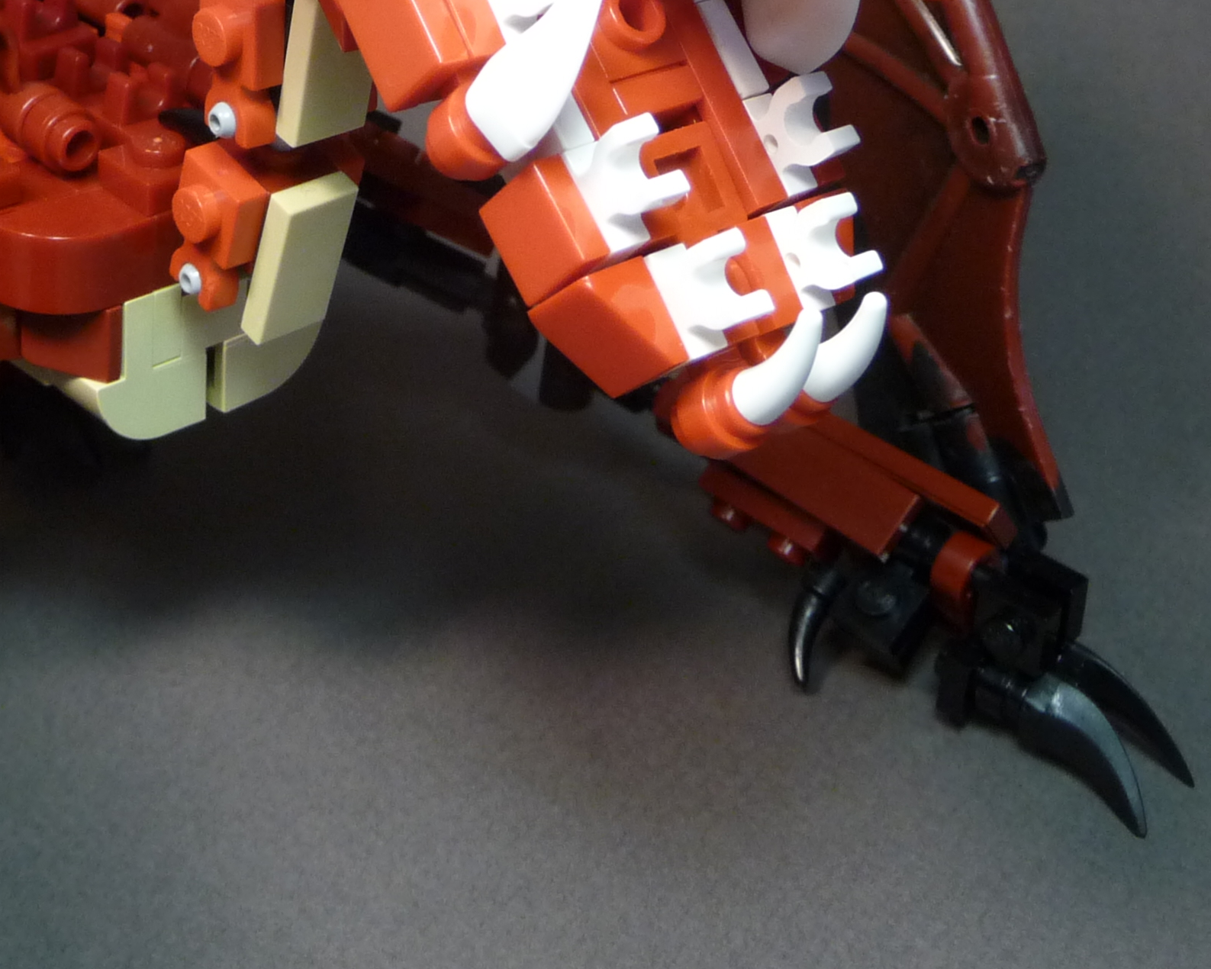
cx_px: 331
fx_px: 2437
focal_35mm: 68
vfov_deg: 22.1
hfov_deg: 27.6
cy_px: 173
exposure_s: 1/30
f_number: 3.5
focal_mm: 5.3
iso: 200
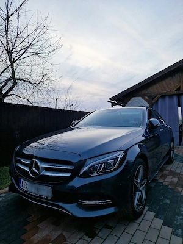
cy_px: 122
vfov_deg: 73.9
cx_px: 92
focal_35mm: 23
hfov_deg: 58.9
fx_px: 162
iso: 50
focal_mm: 5.4
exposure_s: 1/100
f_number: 1.8
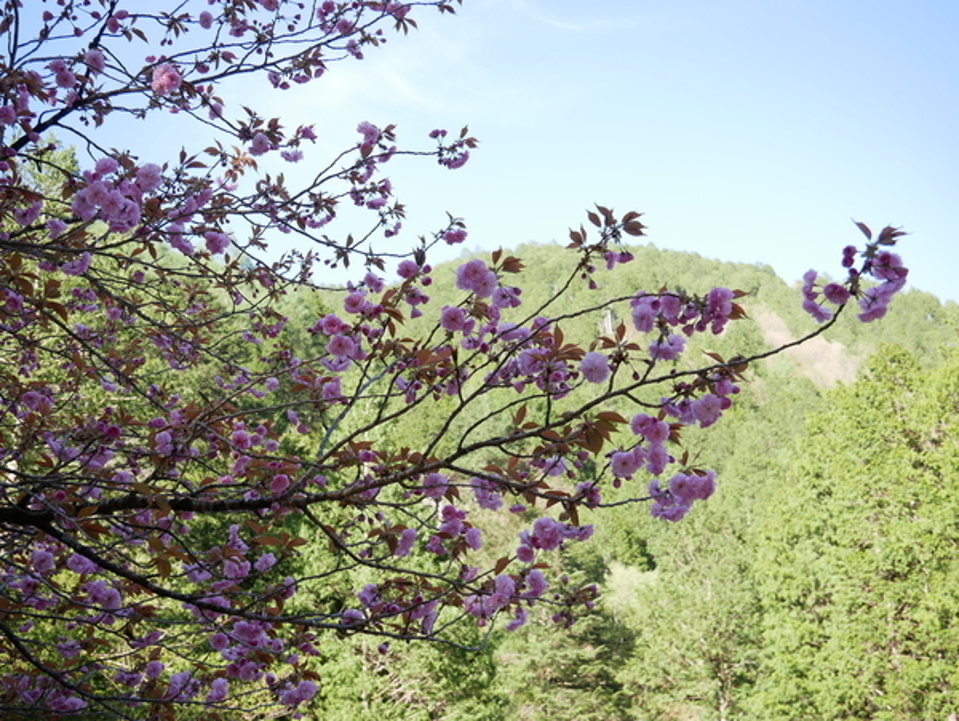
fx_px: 1275
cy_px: 360
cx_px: 480
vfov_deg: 31.6
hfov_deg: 41.2
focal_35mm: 46
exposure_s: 1/125
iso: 200
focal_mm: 23
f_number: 5
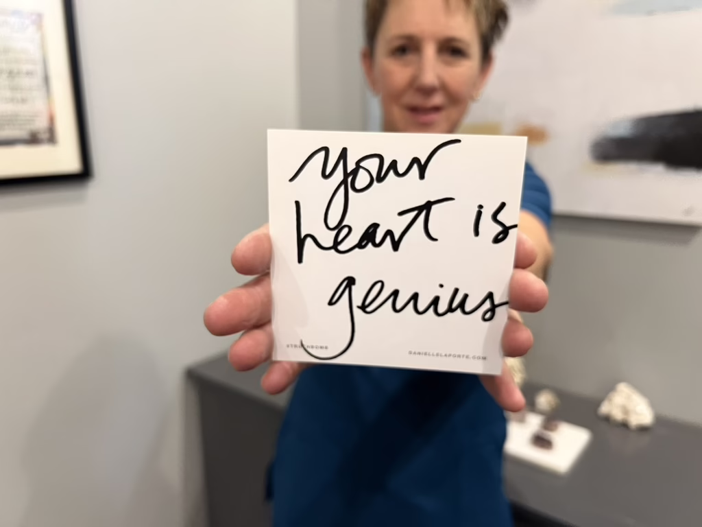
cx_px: 351
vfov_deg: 53.1
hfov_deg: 67.3
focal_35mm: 26
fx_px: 527
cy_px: 264
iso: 200
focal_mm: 5.7
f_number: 1.5
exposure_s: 1/60
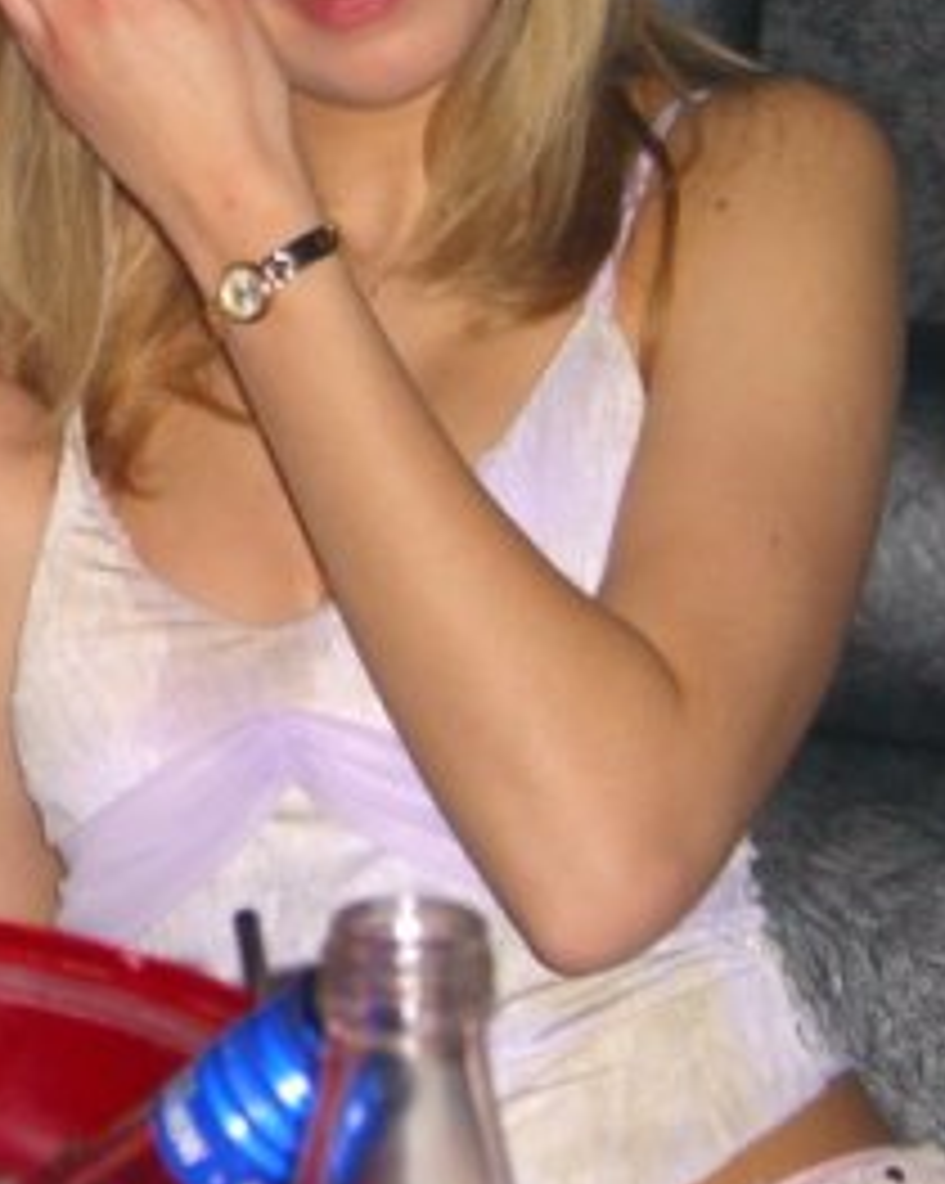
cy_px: 194
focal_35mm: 127
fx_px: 4445
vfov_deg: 15.0
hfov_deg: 12.0
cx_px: -63
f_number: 3.6
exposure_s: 1/60
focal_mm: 11.8
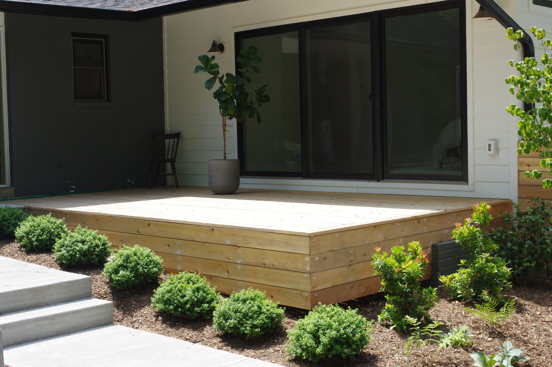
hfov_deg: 38.2
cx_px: 276
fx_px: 797
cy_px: 184
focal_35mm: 52
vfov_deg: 25.9
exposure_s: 1/160
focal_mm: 35
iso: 400
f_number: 11
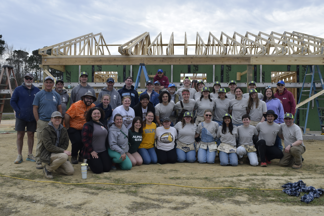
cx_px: 162
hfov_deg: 55.1
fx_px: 310
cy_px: 108
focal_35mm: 34
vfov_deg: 38.4
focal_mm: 23
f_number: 10
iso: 200
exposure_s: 1/400
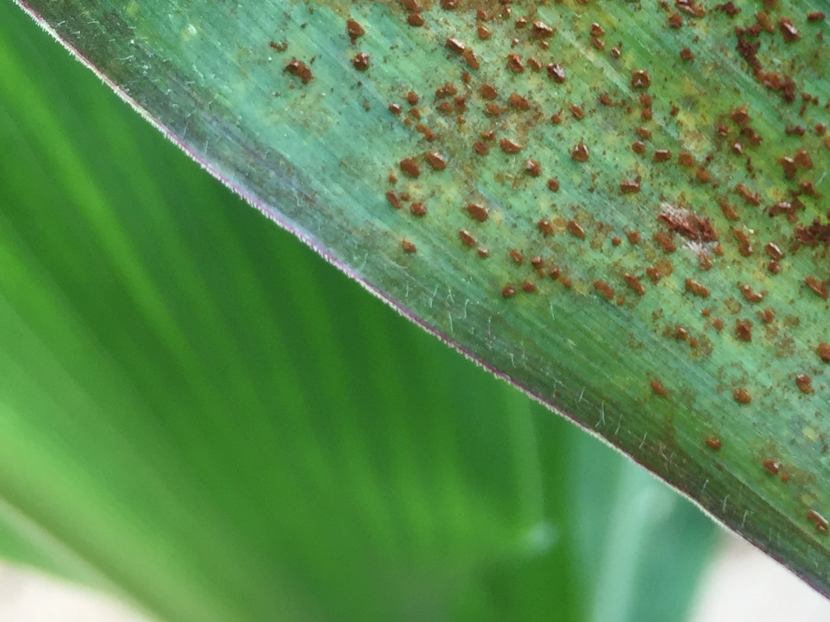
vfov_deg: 20.0
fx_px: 1750
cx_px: 861
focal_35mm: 73
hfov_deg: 25.2
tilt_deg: -59.6
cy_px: 142
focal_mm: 4.15
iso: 32
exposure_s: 1/257
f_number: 2.2
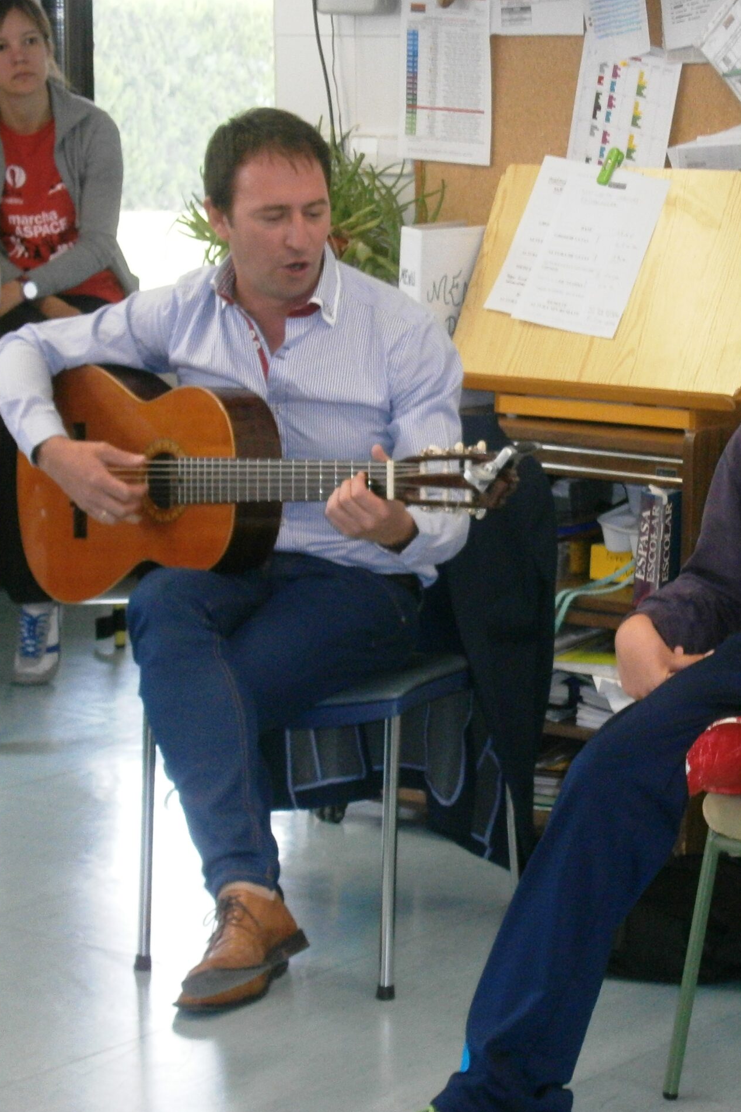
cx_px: 505
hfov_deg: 13.4
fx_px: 3150
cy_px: 558
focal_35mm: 102
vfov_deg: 20.0
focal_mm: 13
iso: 250
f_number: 4.4
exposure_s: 1/50
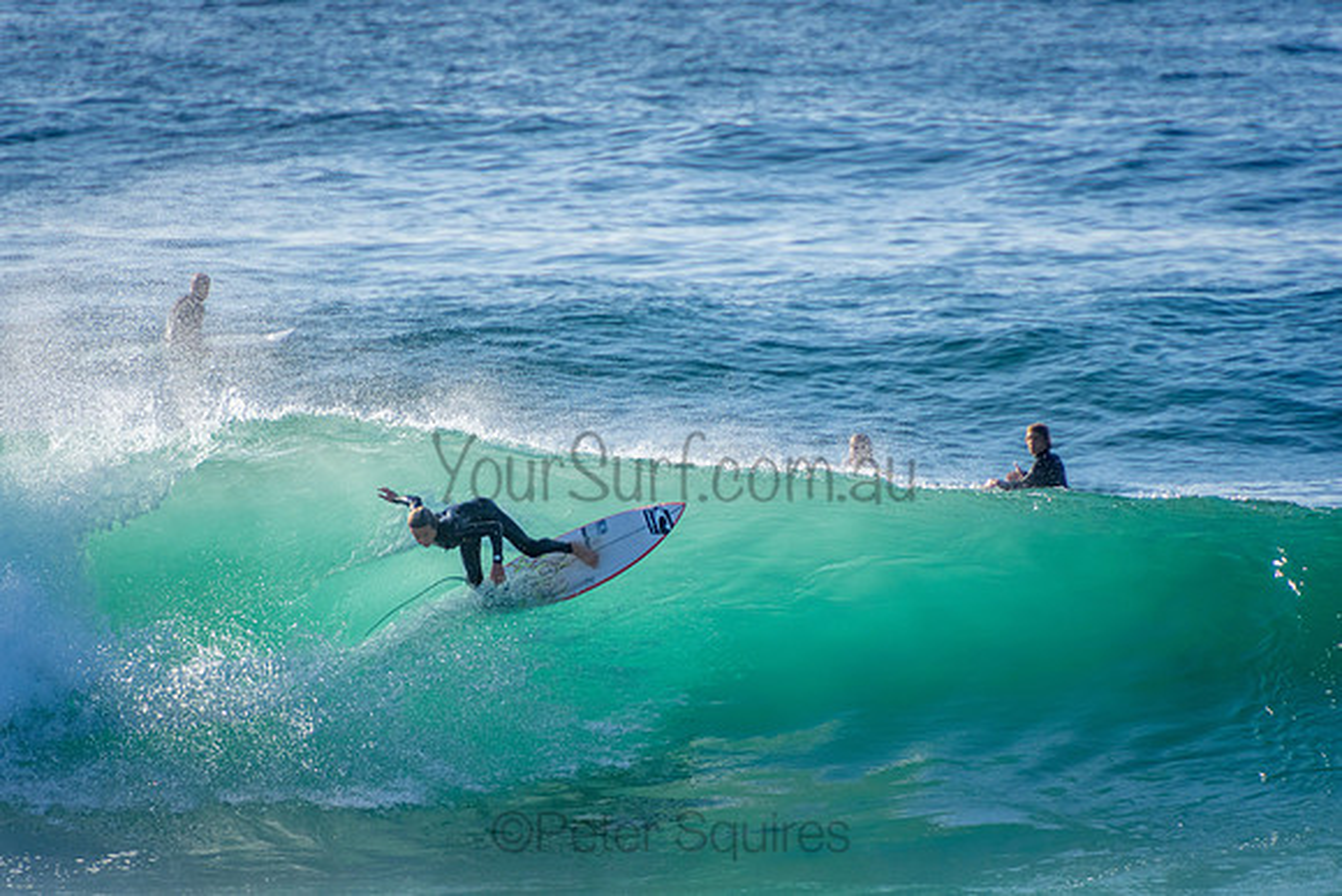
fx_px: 22371
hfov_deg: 3.4
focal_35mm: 600
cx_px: 671
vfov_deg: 2.3
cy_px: 448
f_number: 5.6
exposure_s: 1/2000
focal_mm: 400
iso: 250
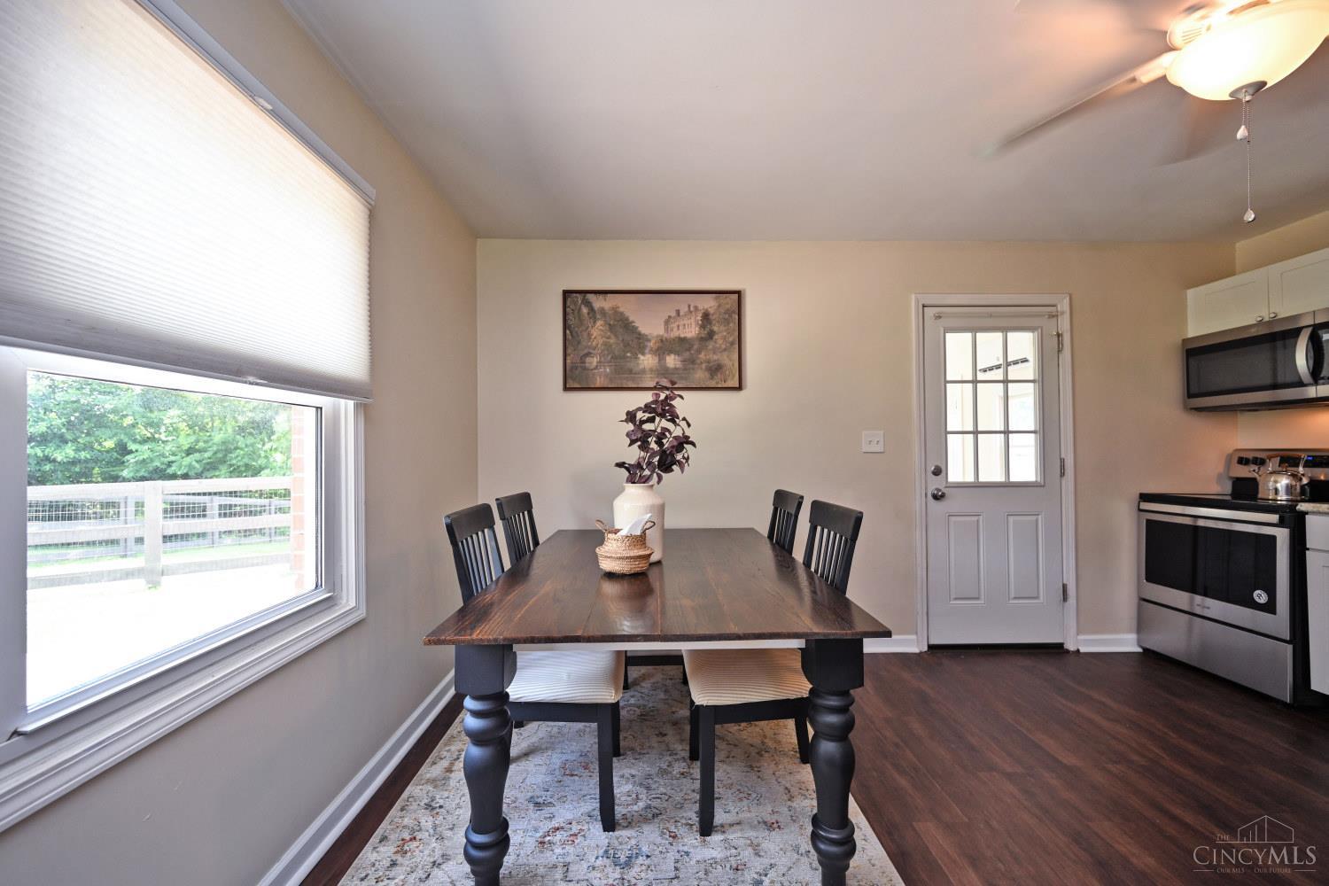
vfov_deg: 81.2
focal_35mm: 14
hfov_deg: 104.3
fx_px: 517
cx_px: 664
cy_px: 443
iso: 280
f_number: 4
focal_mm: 14
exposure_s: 1/60
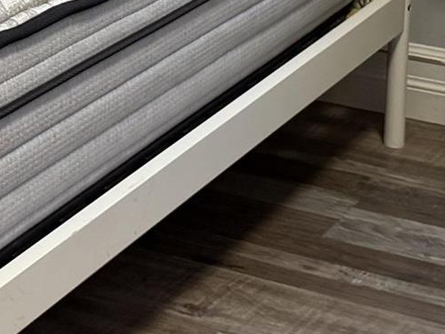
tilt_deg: -11.3
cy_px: -149
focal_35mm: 149
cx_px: -97
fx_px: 1915
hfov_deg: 12.9
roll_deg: +0.0
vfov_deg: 9.7
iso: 200
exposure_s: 1/60
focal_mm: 6.76
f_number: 1.78
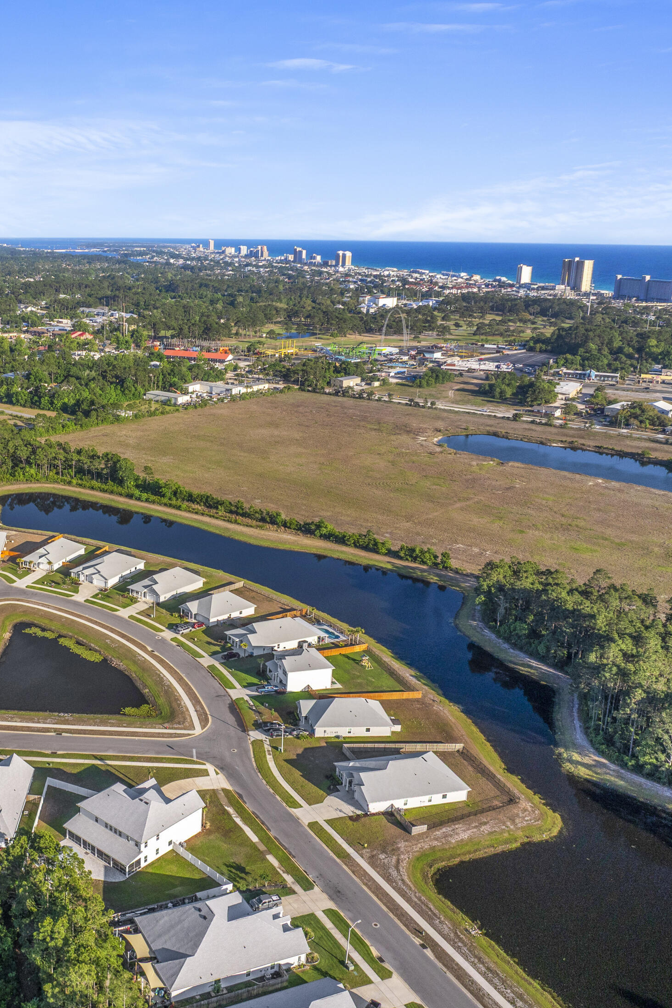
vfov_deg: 55.8
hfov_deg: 37.1
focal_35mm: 34
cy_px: 511
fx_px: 952
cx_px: 109
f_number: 2.8
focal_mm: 12.29
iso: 100
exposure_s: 1/60
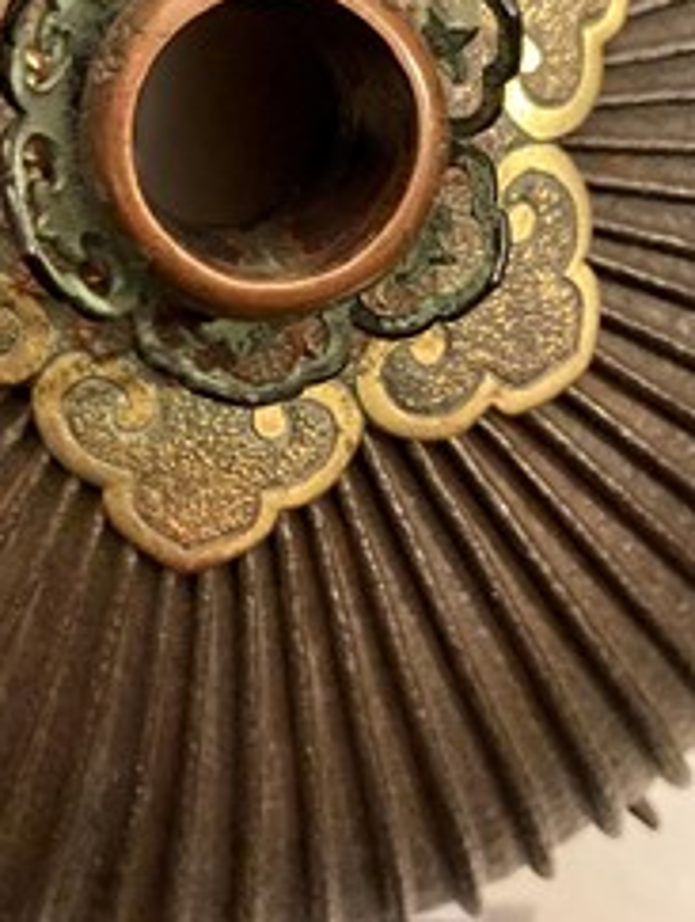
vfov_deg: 39.4
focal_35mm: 46
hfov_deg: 31.5
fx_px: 1228
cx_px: 262
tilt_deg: -61.3
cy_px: 171
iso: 320
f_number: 1.8
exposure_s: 1/25
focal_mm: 3.99
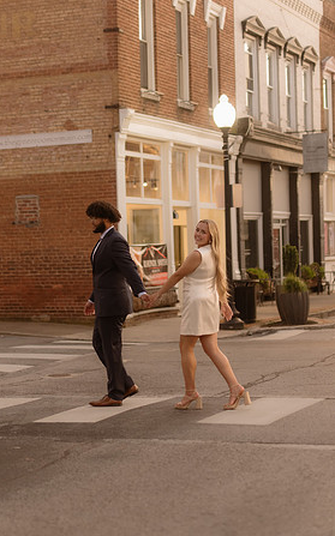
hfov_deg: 16.9
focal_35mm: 77
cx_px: 157
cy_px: 269
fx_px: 1126
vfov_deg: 26.8
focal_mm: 50
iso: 500
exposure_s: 1/100
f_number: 1.4
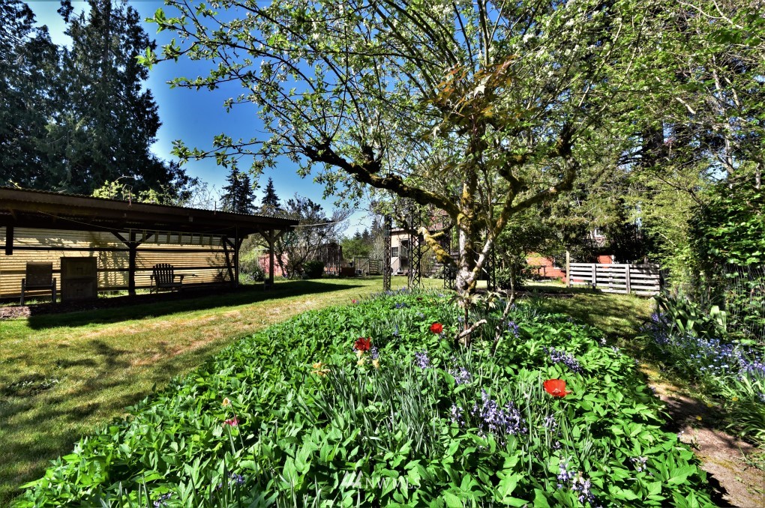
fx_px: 276
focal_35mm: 13
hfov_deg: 108.4
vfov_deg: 85.3
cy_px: 254
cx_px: 382
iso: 400
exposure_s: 1/100
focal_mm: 13
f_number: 18
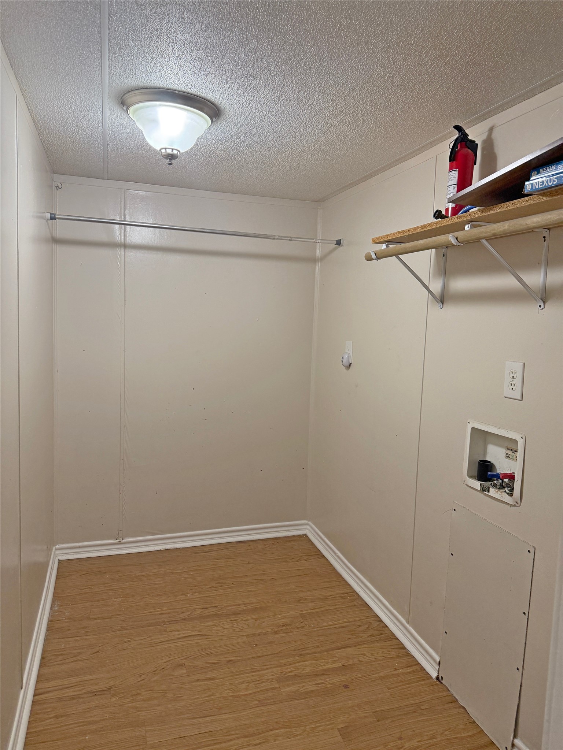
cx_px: 282
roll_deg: -2.3
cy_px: 375
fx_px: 520
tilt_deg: -5.1
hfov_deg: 56.8
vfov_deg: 71.6
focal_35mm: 24
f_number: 1.78
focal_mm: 6.76
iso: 200
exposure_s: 1/120
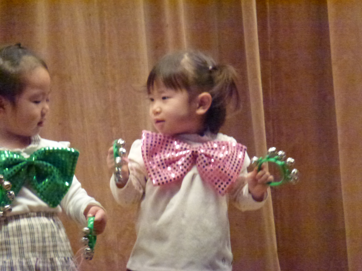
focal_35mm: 384
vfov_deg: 3.9
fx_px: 4016
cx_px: 181
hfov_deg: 5.2
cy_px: 136
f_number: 5.9
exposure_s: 1/60
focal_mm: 68.8
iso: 1600
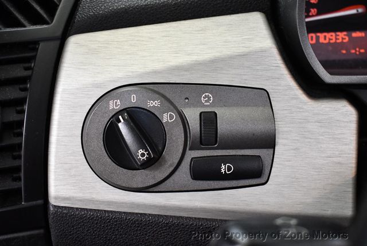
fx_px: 571
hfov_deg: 35.6
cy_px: 123
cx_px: 184
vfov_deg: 24.2
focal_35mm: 56
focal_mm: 28
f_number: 4.2
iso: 3200
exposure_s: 1/125
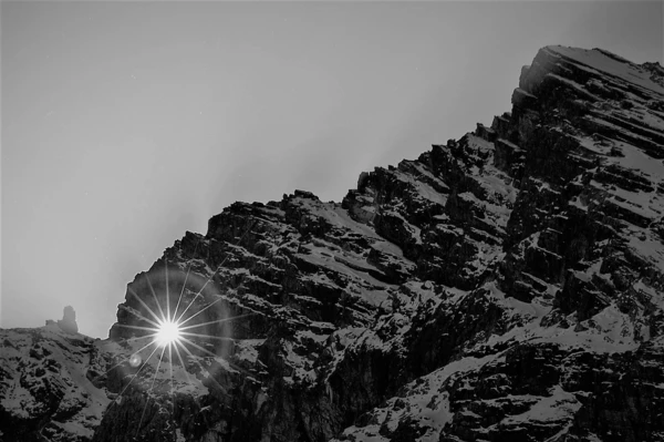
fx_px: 13822
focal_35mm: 750
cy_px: 221
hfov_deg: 2.8
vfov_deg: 1.8
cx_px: 332
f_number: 13
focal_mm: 500
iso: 100
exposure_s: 1/250
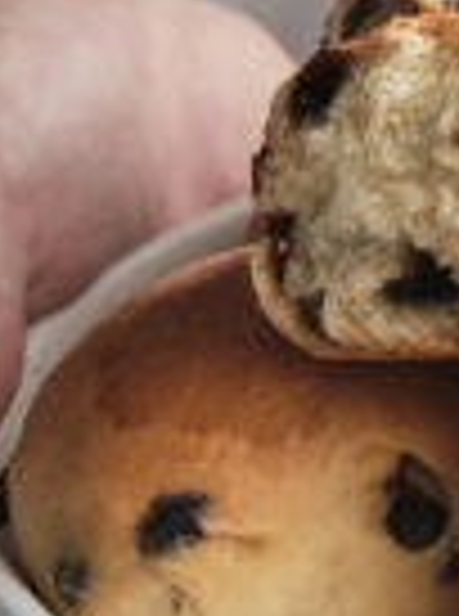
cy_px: 88
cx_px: 752
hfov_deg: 8.5
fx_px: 2984
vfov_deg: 11.7
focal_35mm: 168
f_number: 5.6
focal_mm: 28.4
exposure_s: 1/15
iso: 250
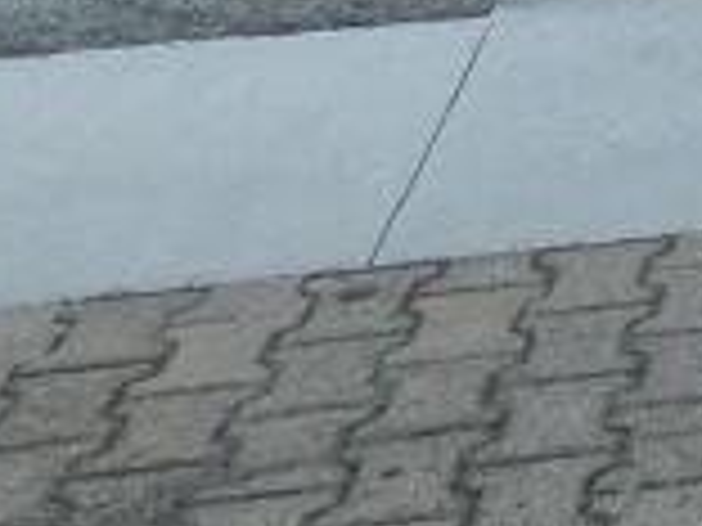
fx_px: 2596
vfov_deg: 10.1
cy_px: -719
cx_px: 1616
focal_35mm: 128
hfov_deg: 12.5
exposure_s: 1/400
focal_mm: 3.6
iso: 80
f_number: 2.8
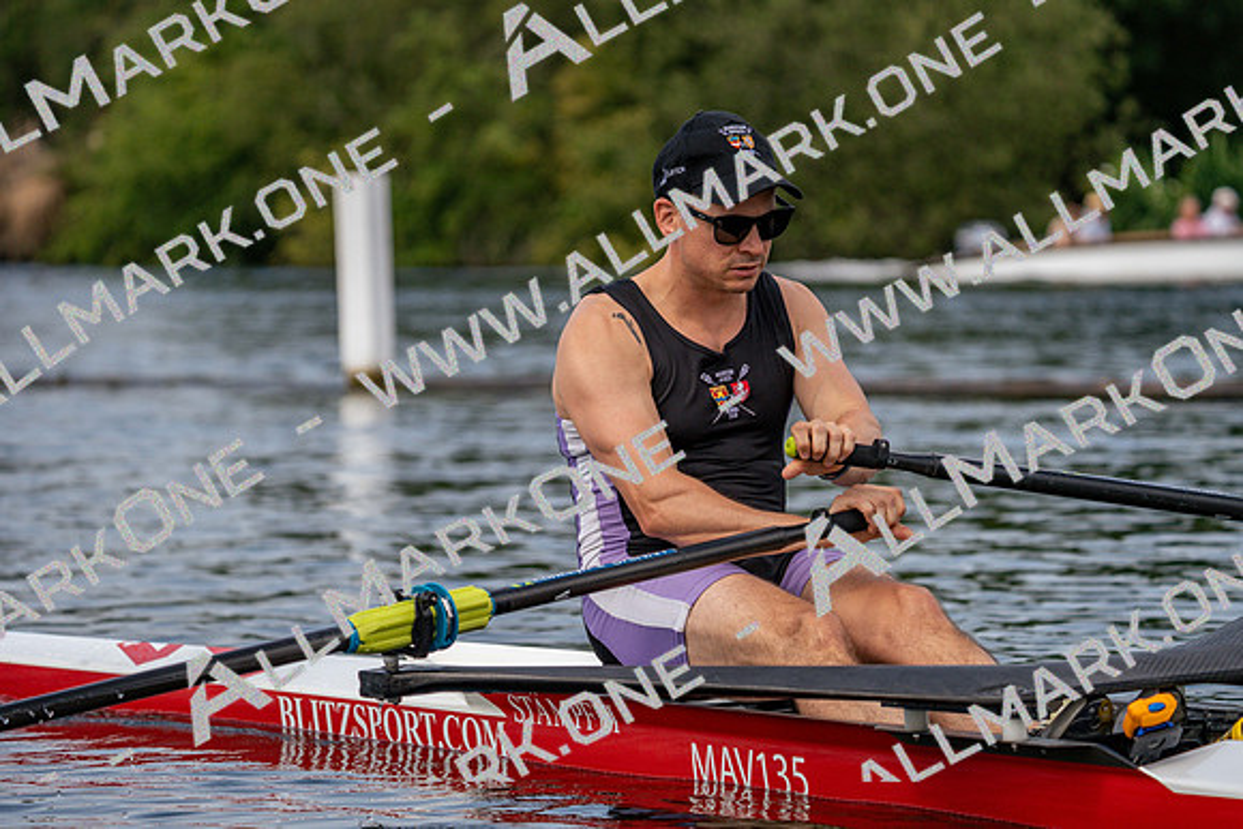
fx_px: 6907
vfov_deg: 6.9
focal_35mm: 200
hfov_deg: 10.3
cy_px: 414
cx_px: 622
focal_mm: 200
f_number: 5.6
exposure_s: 1/1600
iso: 320
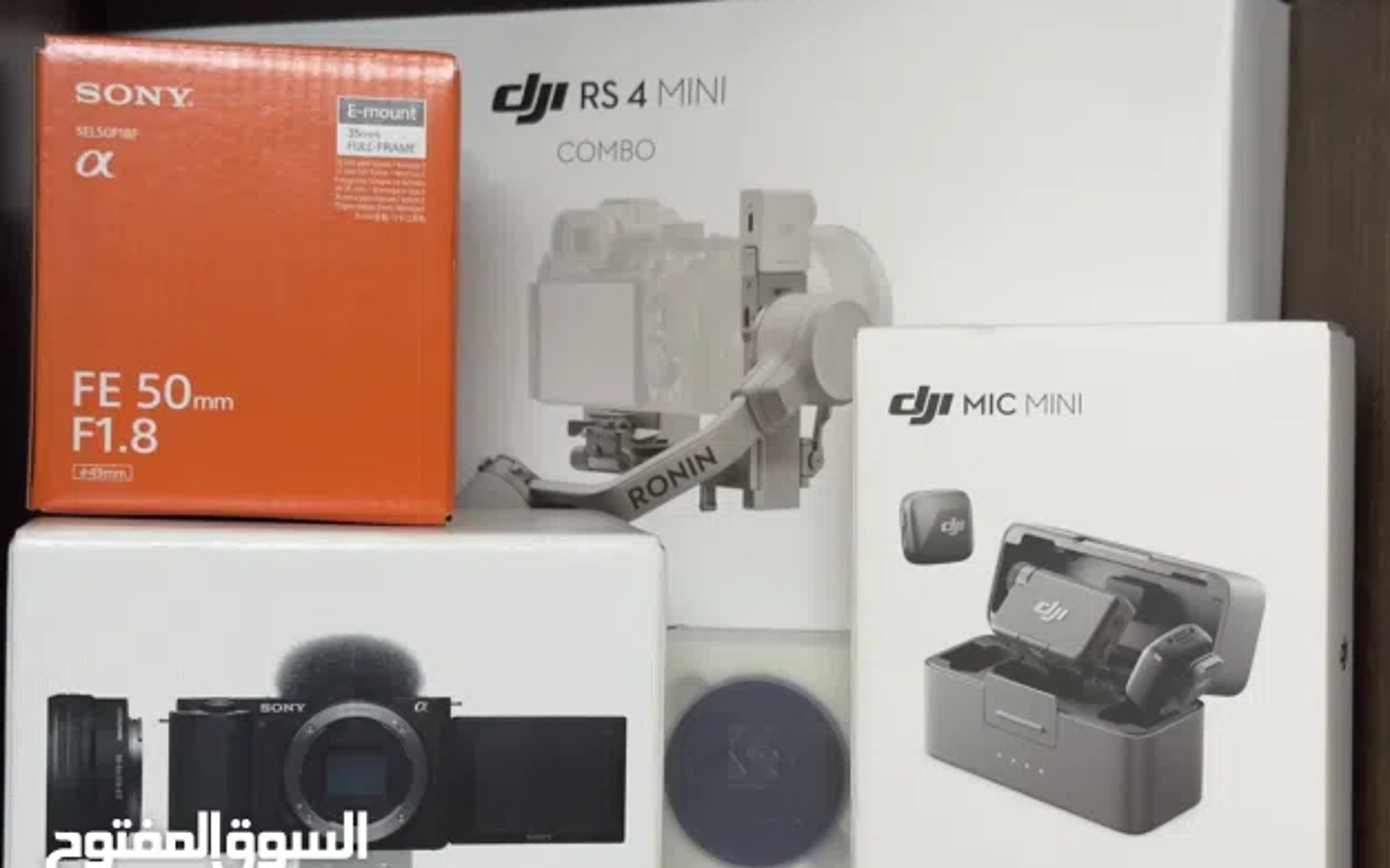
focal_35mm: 52
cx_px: 702
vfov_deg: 24.8
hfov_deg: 38.9
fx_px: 1970
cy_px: 491
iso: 80
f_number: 1.78
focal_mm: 6.76
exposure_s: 1/50
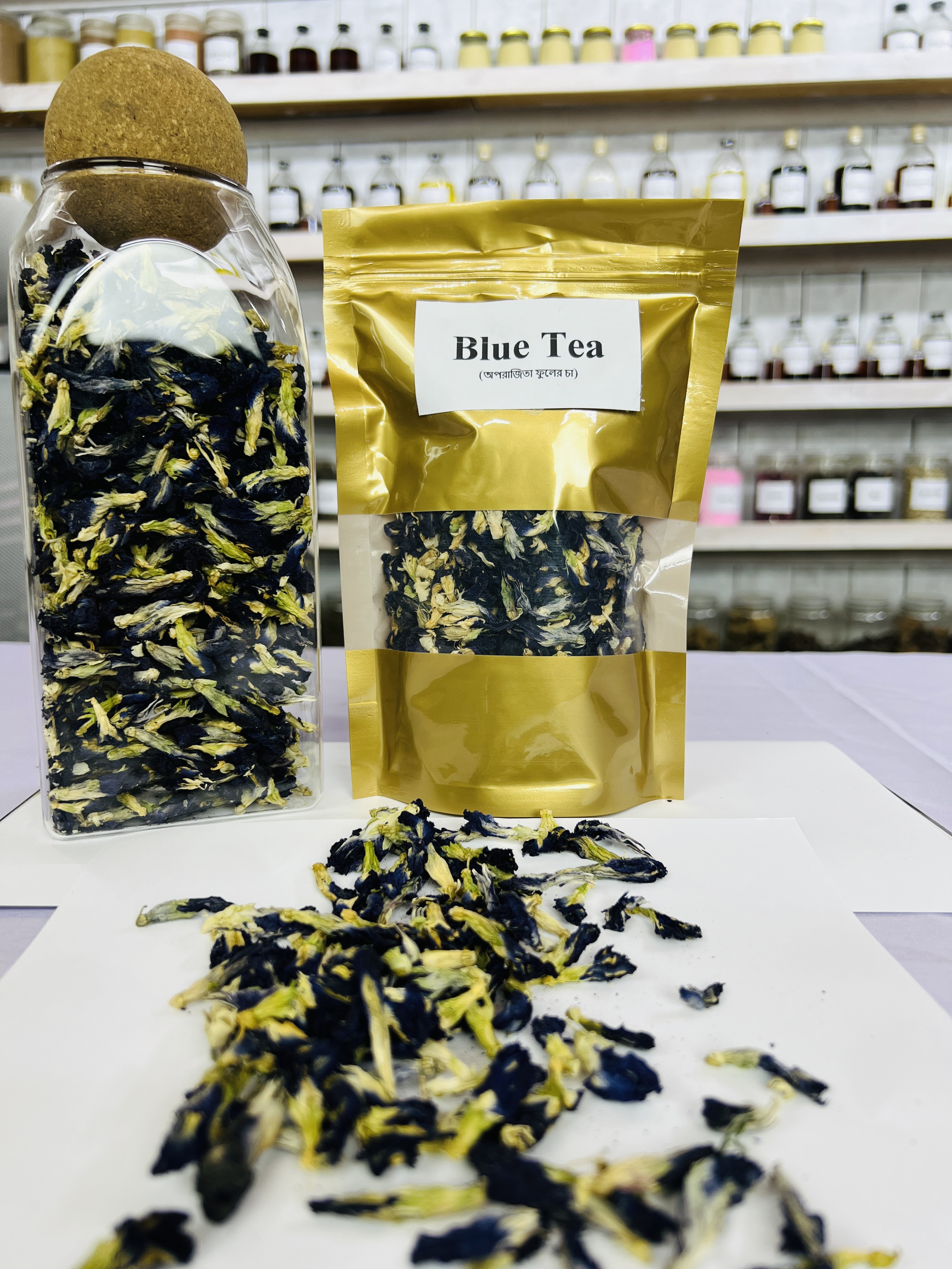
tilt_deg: -9.4
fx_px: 953
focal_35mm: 26
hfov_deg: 53.1
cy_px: 634
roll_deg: +1.2
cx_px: 476
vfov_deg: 67.3
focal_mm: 5.7
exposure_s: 1/101
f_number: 1.5
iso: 32
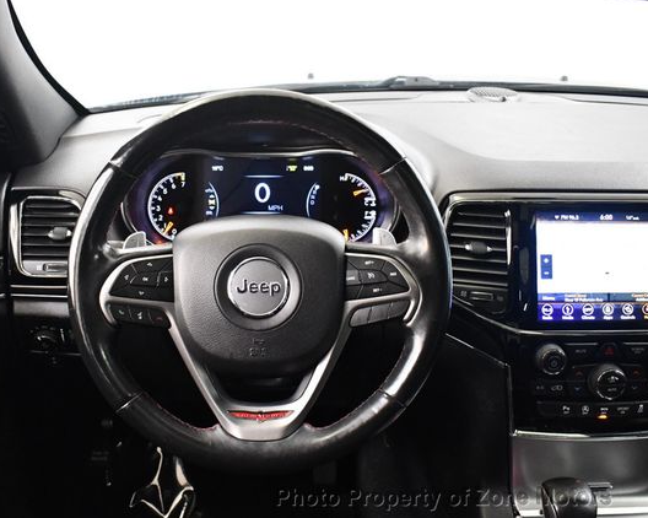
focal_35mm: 41
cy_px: 258
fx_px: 786
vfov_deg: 36.5
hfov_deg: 44.6
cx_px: 260
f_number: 3.5
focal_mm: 18
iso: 3600
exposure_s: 1/60
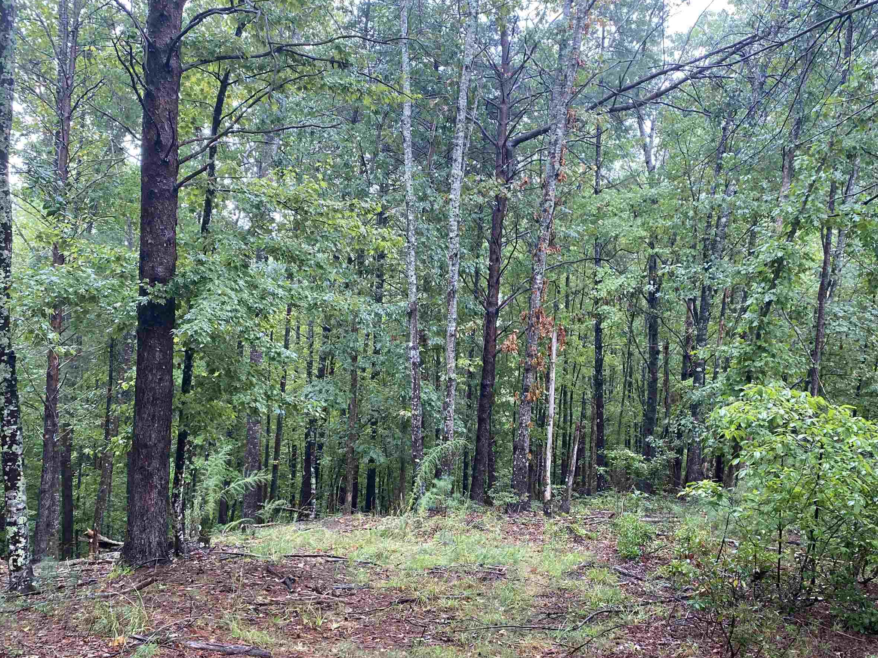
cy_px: 428
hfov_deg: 53.9
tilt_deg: -3.2
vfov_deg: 41.4
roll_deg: -1.0
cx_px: 477
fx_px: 862
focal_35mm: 34
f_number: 1.8
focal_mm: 4.25
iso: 125
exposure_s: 1/60
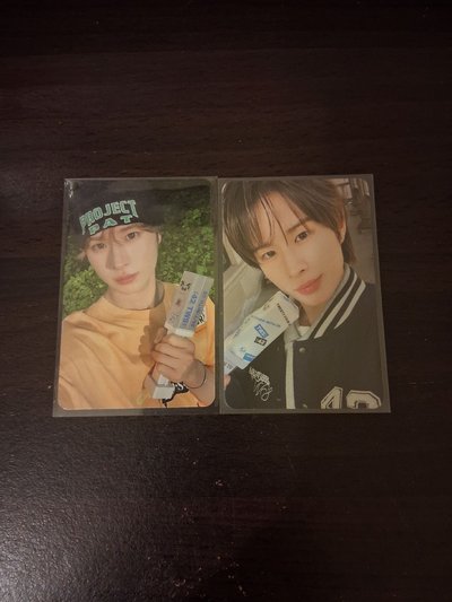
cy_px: 301
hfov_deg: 53.1
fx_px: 452
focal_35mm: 26
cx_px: 226
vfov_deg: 67.3
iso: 640
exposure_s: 1/25
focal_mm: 3.98
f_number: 1.8
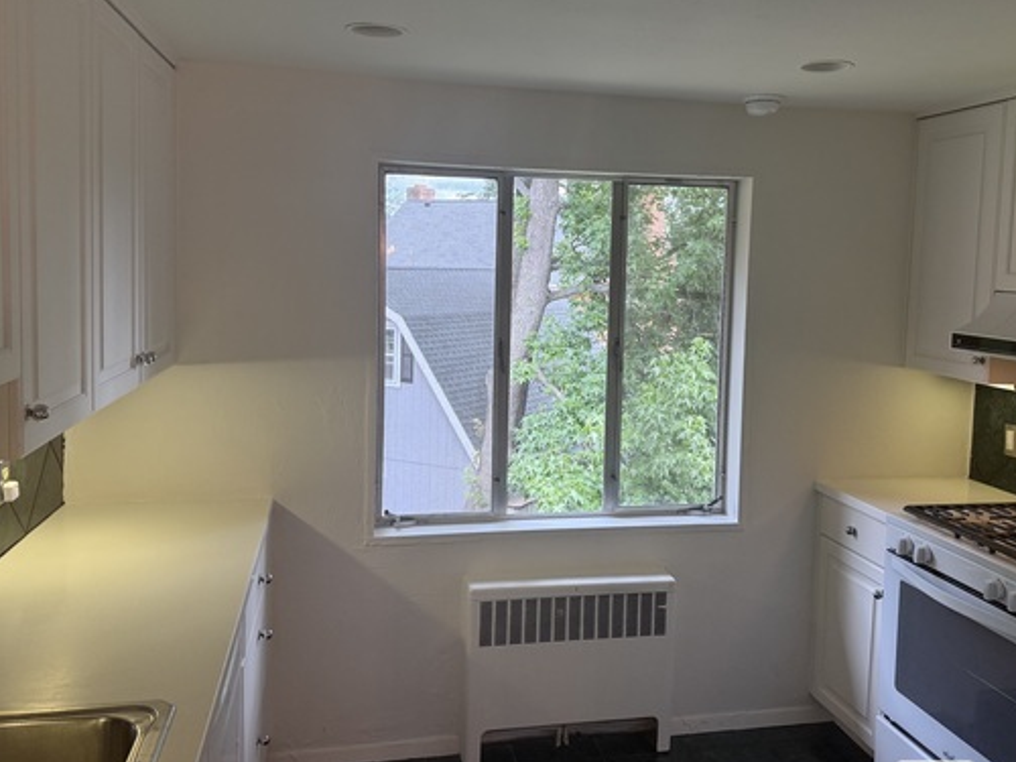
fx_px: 939
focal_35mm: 32
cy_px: 333
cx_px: 546
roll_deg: -2.0
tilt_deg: -4.6
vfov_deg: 44.1
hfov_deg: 56.8
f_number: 1.78
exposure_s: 1/214
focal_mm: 6.76
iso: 160
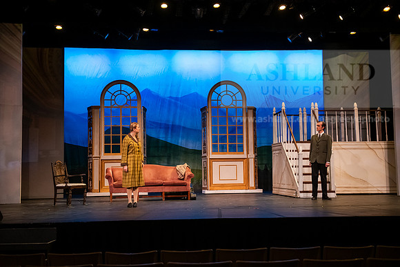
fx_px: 533
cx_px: 200
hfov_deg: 41.1
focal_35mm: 48
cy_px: 134
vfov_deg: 28.1
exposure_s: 1/160
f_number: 3.2
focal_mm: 48
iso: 2500
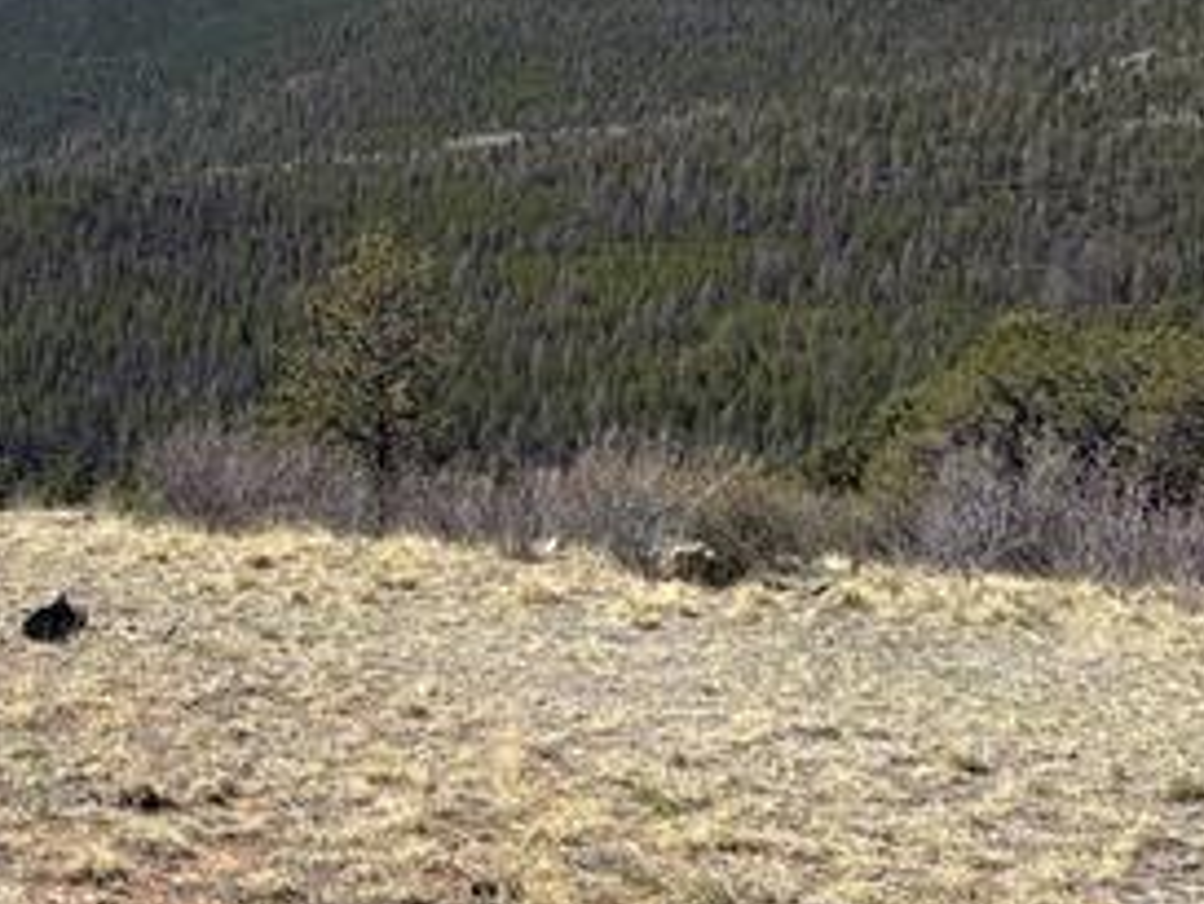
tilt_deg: -0.8
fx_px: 2123
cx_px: -44
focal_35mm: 61
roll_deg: -1.9
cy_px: 163
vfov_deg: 23.6
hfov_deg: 29.3
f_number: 1.6
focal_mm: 5.1
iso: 50
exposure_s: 1/3135
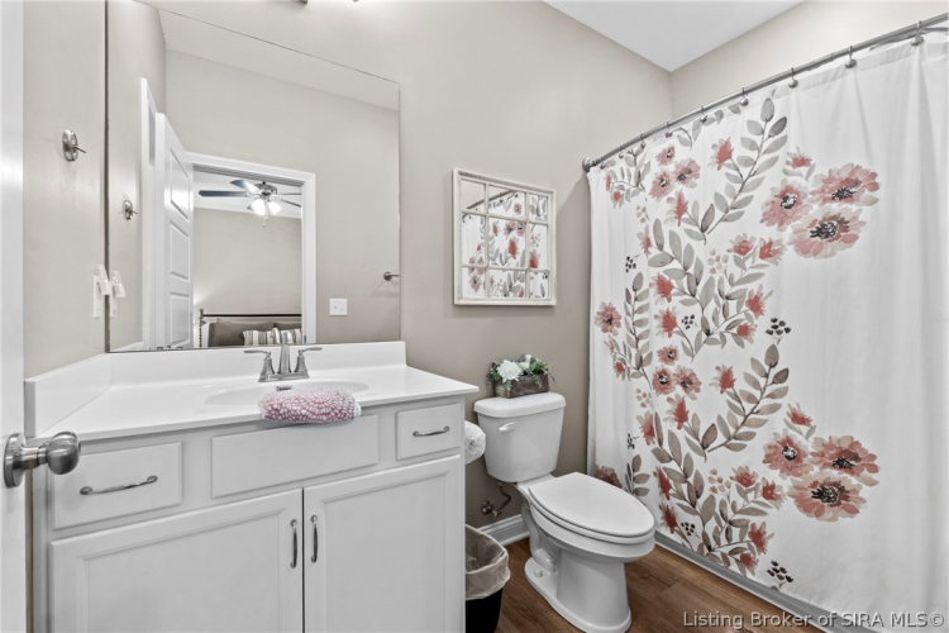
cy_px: 316
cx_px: 474
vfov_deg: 77.3
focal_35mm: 15
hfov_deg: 100.4
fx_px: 395
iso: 400
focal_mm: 10
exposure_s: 1/2
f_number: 11
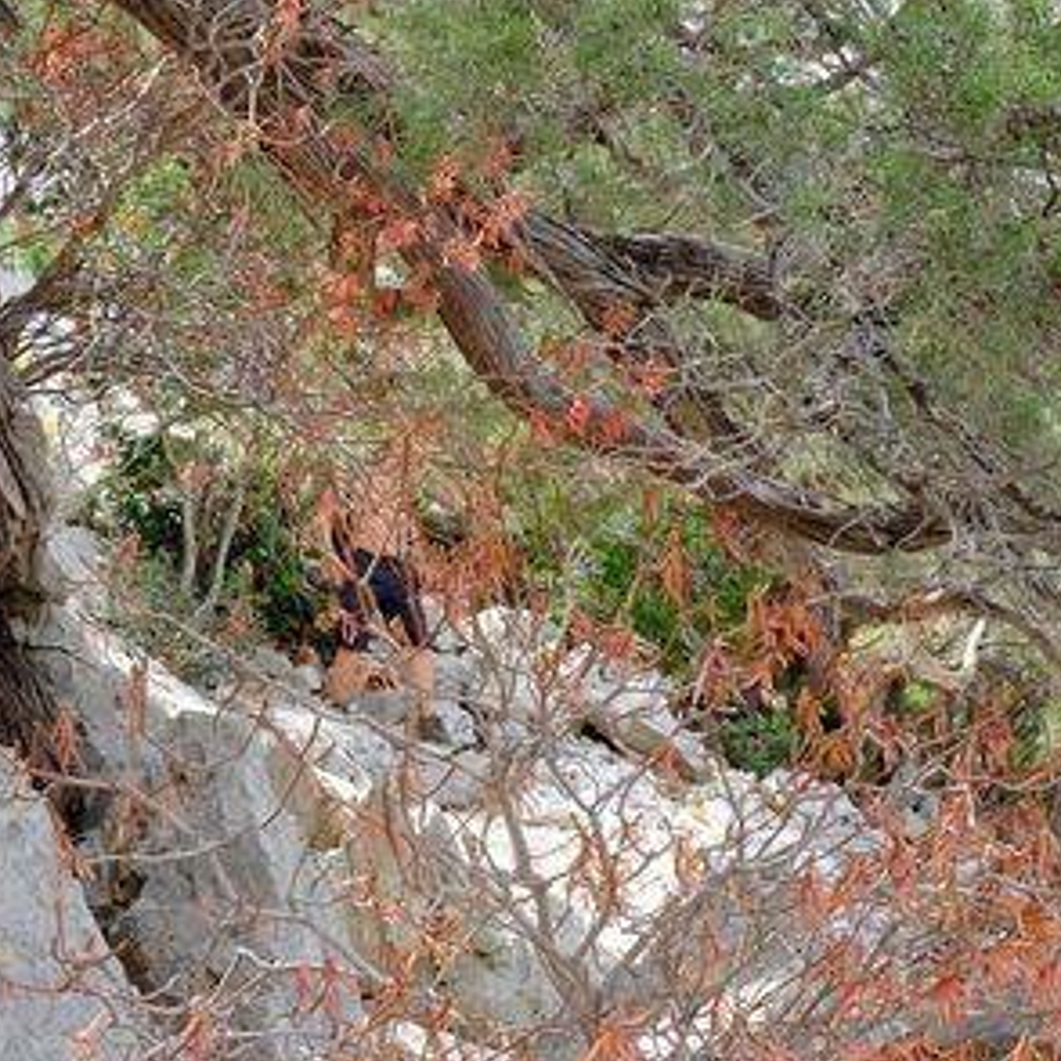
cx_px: 982
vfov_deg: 21.4
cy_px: 586
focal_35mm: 81
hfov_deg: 20.9
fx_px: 2809
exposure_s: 1/60
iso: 500
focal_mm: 23
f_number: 8
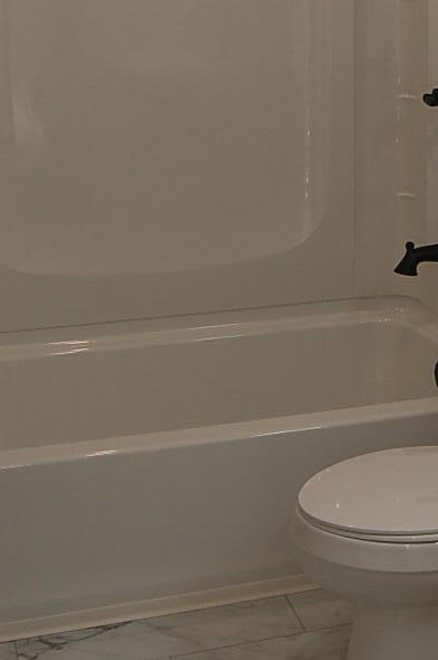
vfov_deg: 28.6
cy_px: 124
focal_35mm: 69
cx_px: 407
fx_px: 1263
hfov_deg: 19.3
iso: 400
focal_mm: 18
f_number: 5
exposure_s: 1/100
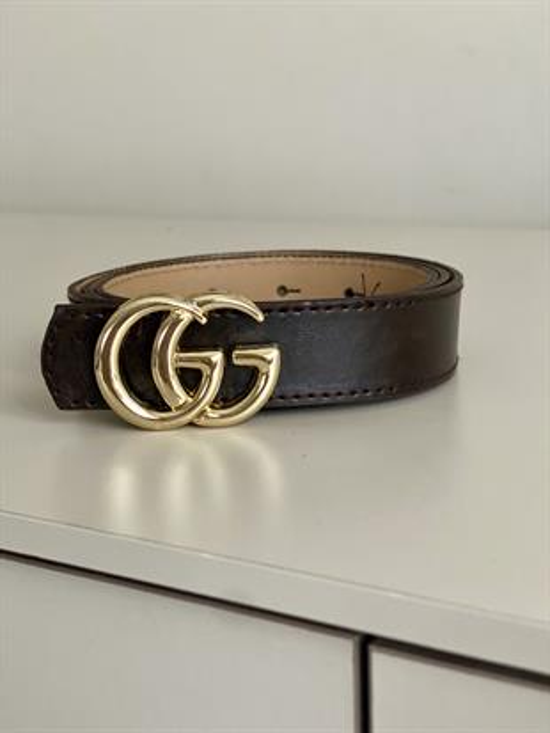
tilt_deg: -12.7
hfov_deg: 28.0
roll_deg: +1.4
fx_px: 1101
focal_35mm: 52
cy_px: 366
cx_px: 275
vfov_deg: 36.8
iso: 200
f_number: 2
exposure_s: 1/33
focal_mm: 6
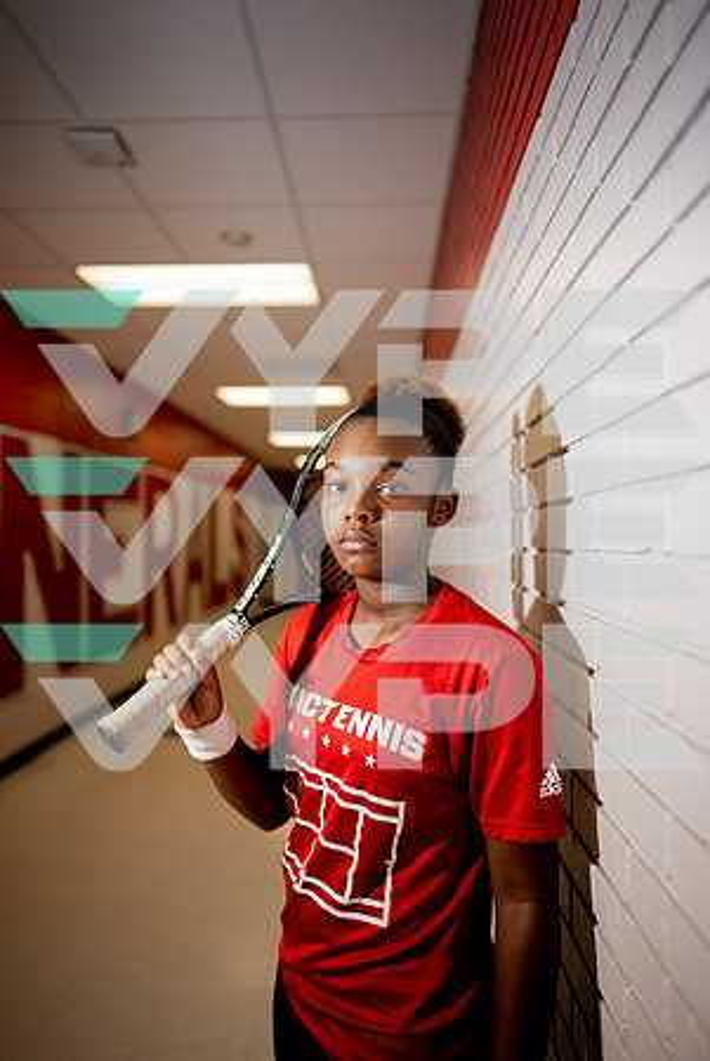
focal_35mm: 24
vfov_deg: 73.7
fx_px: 708
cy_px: 530
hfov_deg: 53.2
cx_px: 355
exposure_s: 1/200
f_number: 1.4
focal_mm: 24
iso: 40
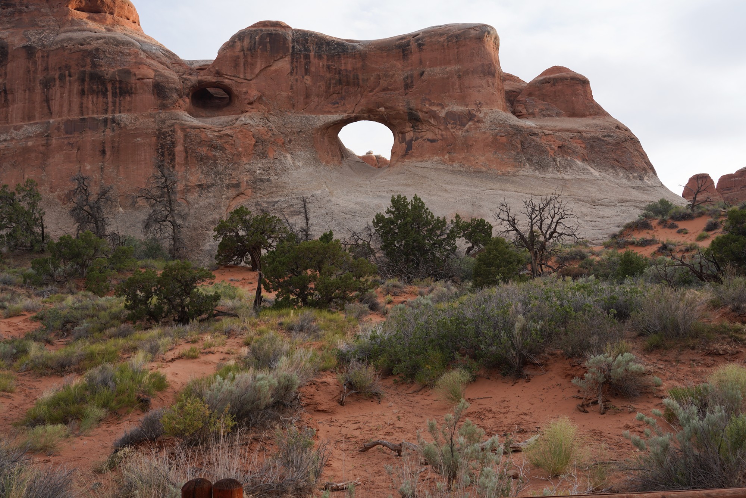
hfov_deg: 60.3
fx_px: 642
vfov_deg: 42.3
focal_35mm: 31
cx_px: 373
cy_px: 249
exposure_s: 1/100
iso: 200
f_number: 9
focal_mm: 31
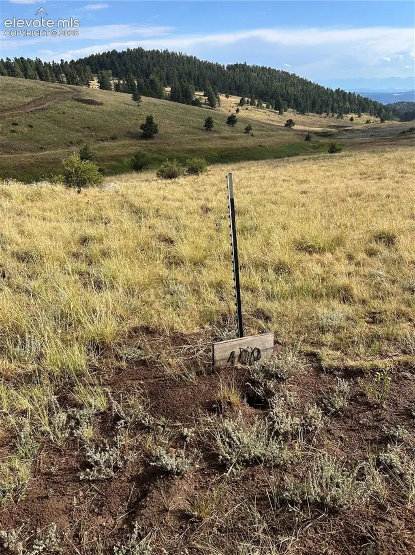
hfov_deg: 53.0
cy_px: 278
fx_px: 416
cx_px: 208
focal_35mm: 26
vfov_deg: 67.3
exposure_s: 1/2165
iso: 50
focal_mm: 5.7
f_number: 1.5
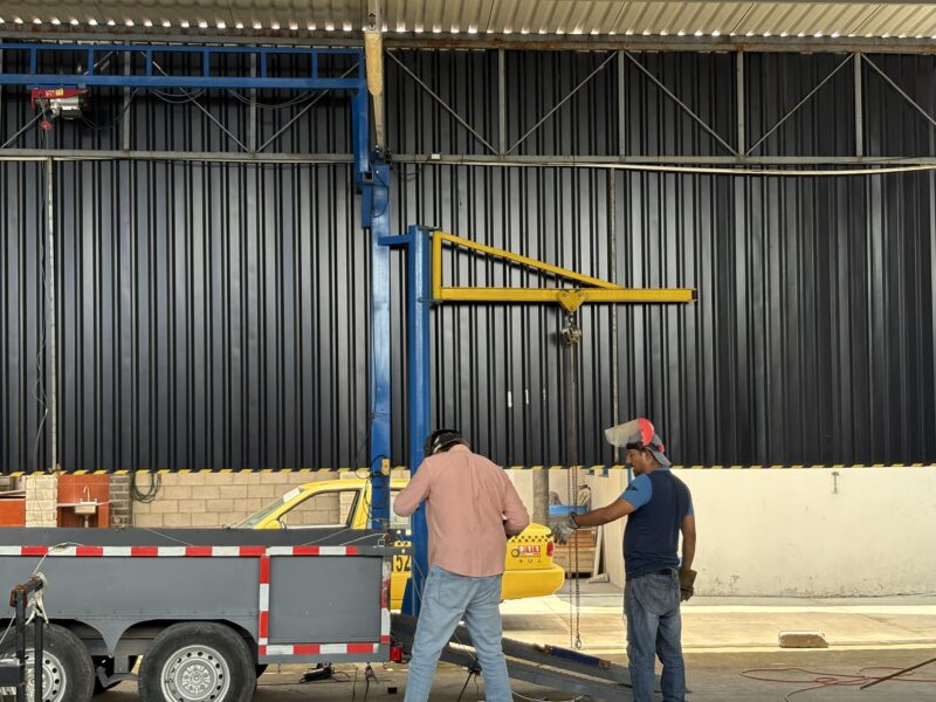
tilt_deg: +6.2
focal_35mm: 52
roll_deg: +0.5
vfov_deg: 28.0
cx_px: 468
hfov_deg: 36.8
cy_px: 351
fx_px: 1406
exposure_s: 1/239
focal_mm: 5.96
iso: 64
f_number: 1.6
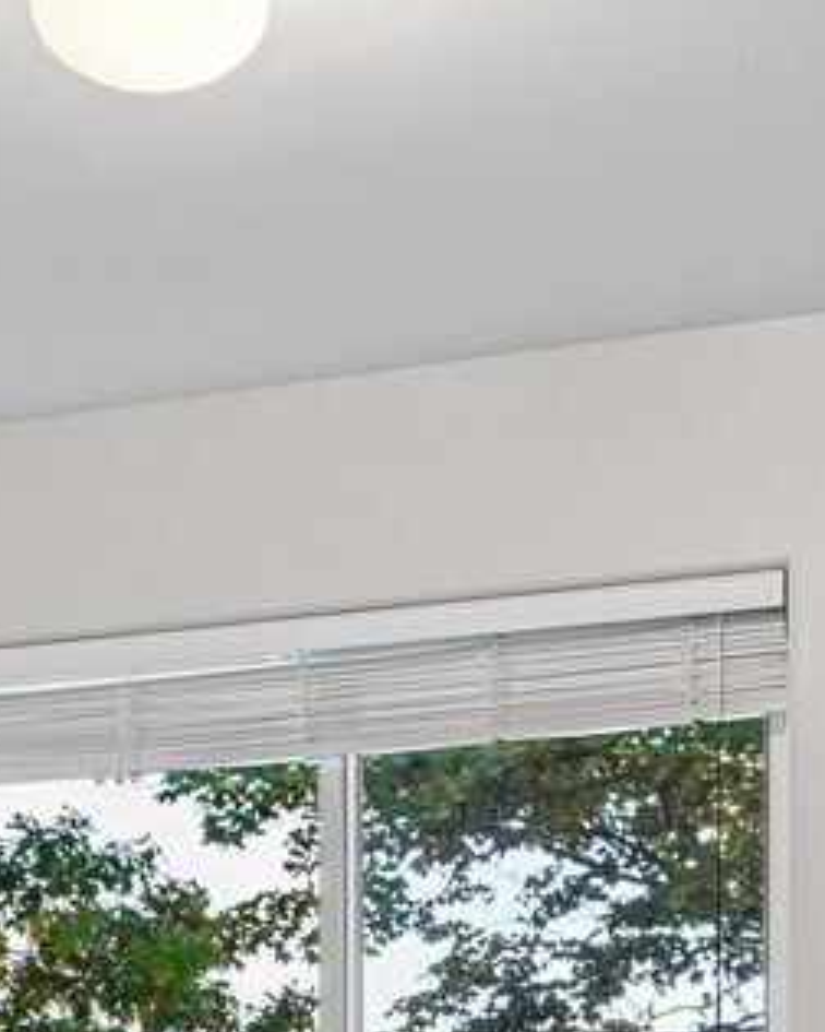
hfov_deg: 16.0
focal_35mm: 96
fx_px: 2930
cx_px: 290
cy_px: 1191
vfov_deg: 19.0
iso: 400
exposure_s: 1/6
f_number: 8
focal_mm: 19
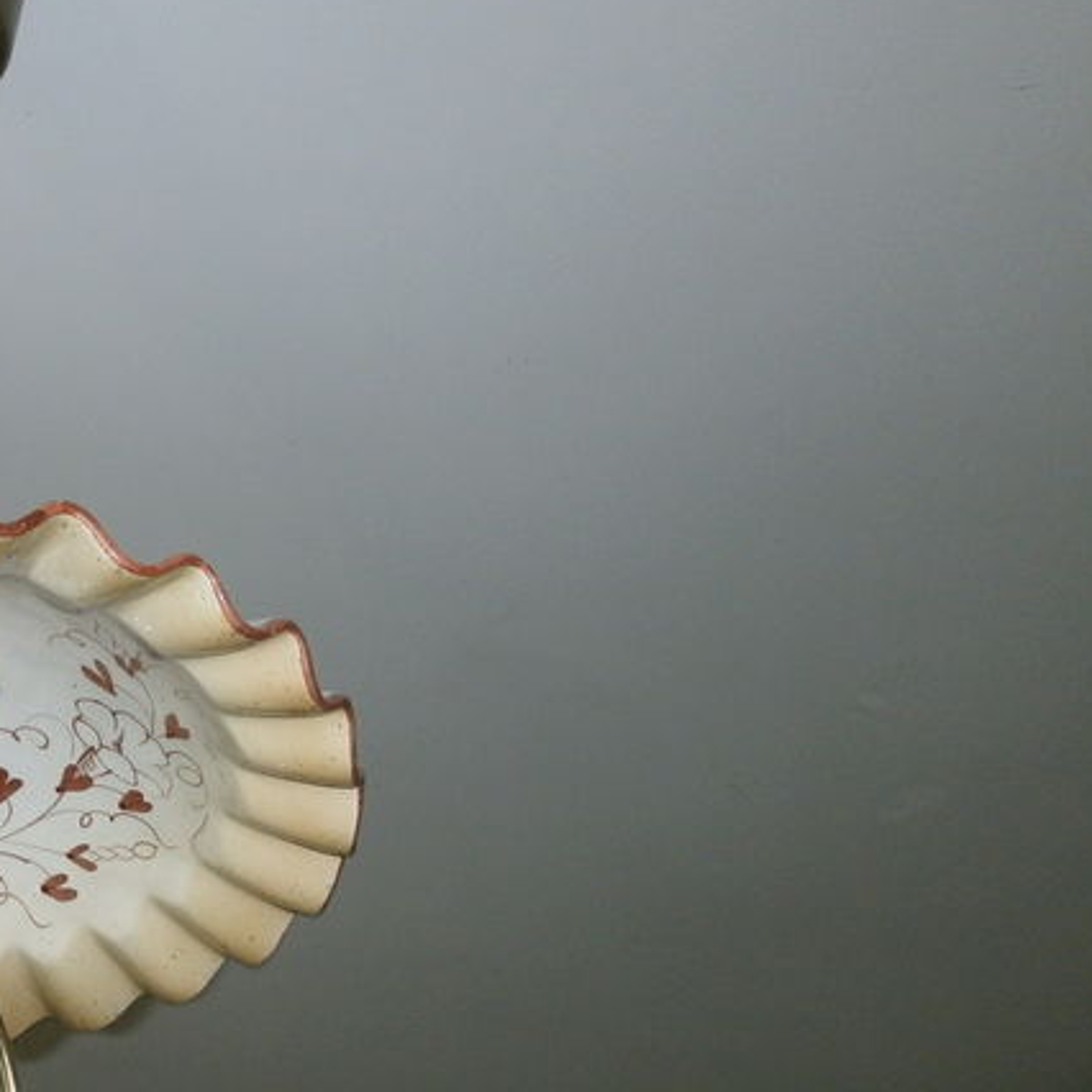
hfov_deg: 28.0
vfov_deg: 30.4
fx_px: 1999
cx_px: -97
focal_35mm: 56
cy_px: 679
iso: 125
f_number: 2.9
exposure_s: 1/30
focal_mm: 4.8
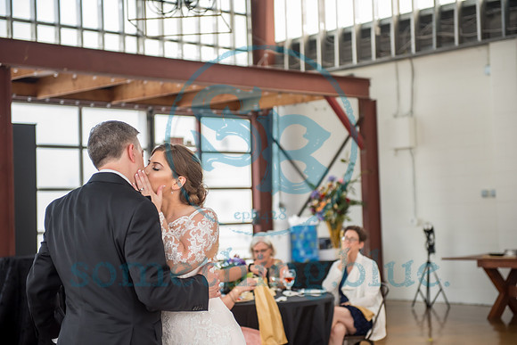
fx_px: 1005
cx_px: 258
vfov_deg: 19.5
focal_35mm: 70
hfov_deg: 28.8
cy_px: 172
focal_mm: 70
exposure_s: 1/250
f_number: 2.8
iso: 400
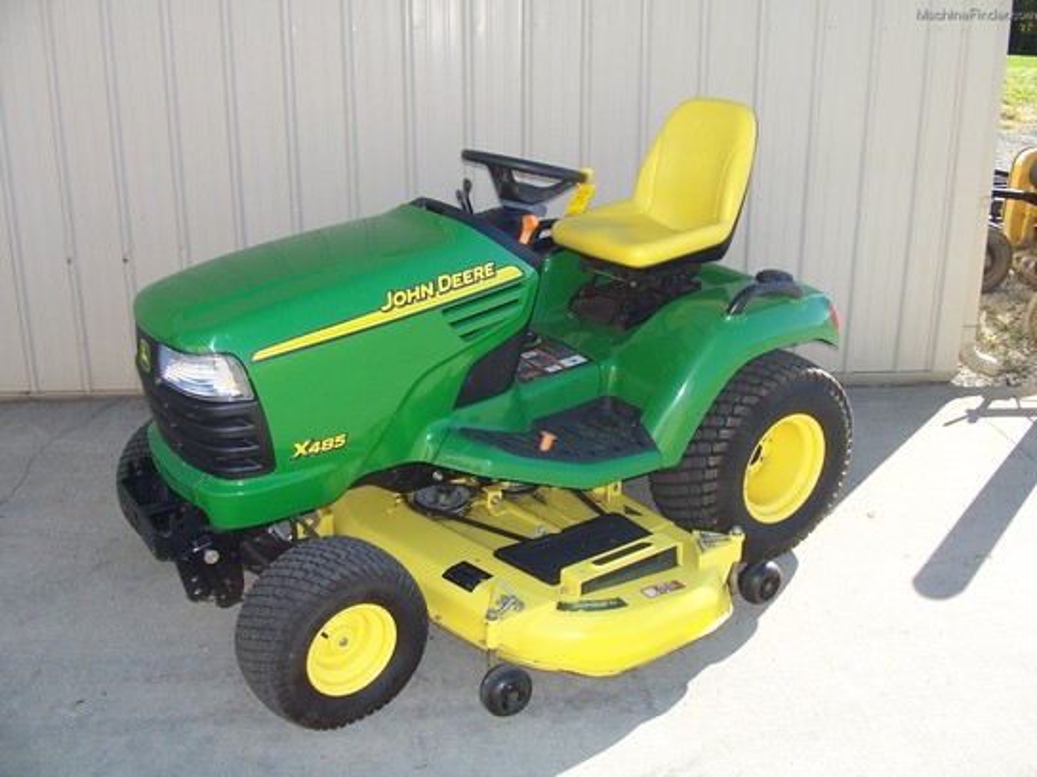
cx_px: 518
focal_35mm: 35
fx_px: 1049
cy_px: 388
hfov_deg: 52.6
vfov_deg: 40.7
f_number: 2.8
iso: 80
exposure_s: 1/500
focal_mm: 6
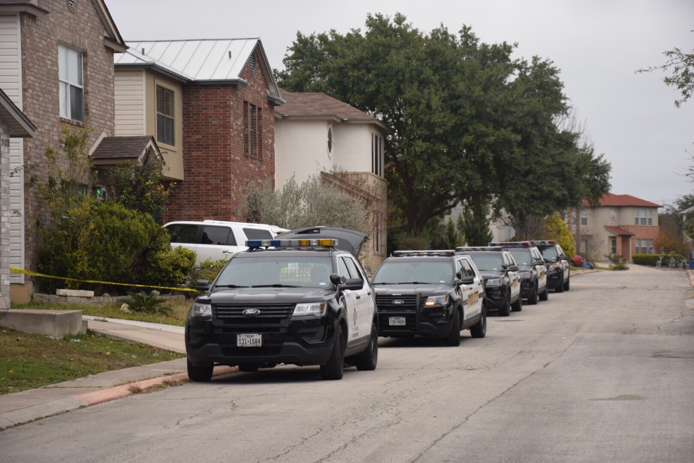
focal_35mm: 93
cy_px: 232
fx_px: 1793
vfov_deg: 14.7
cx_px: 347
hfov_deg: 21.9
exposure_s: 1/400
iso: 400
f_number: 5
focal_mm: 62
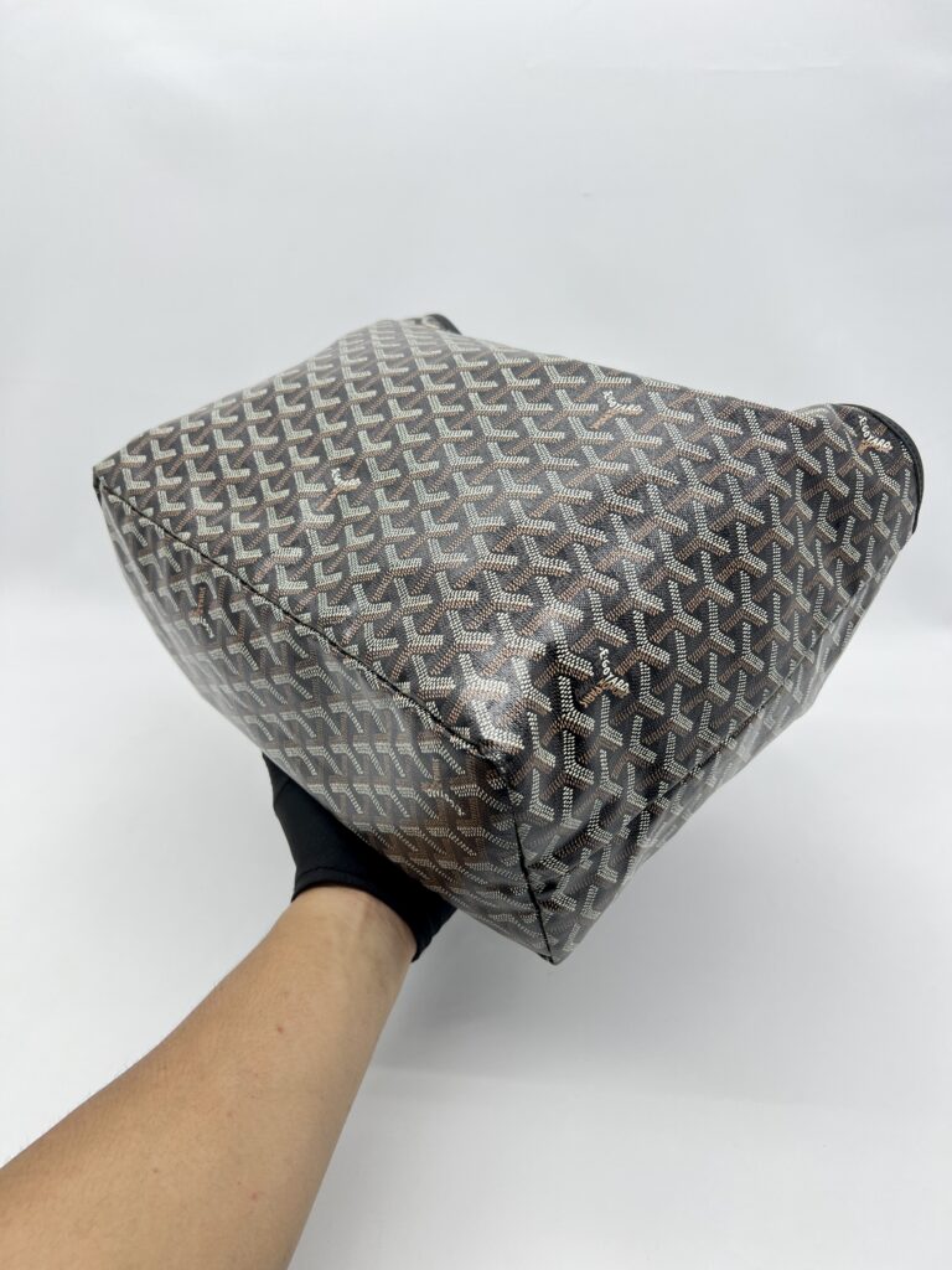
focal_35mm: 26
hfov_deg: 53.1
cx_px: 476
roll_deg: -0.4
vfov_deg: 67.3
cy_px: 635
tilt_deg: -31.0
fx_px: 953
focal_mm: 5.7
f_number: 1.5
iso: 40
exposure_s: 1/100
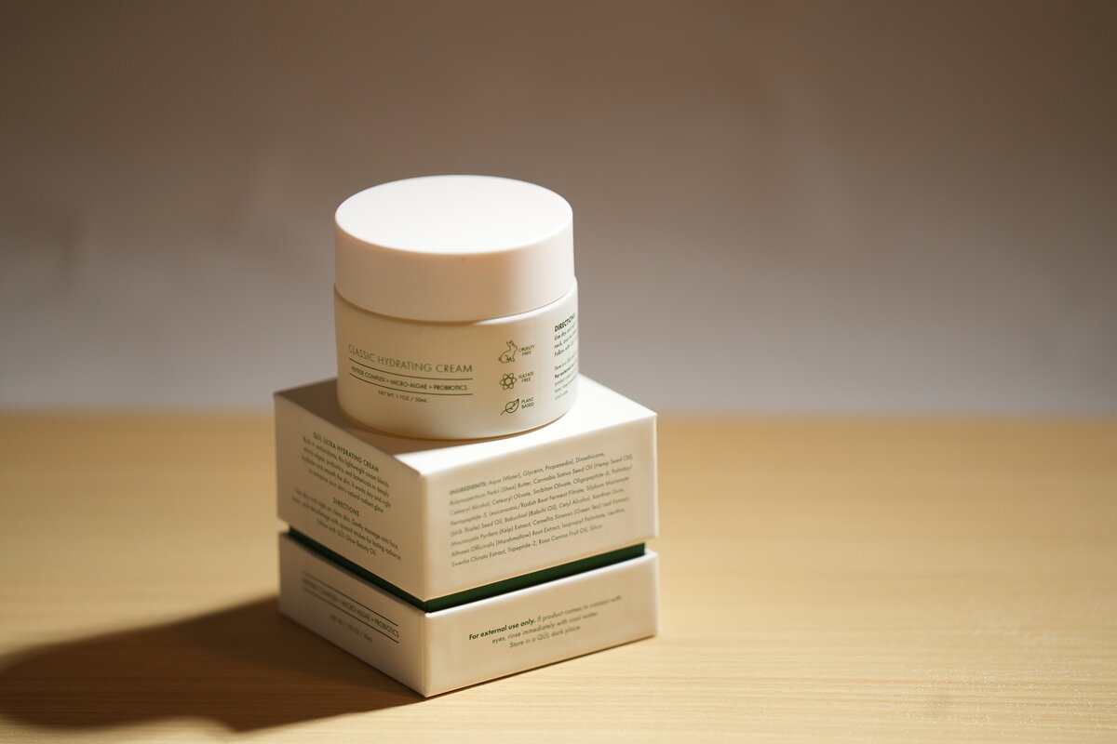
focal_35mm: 170
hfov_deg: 12.1
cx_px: 558
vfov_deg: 8.1
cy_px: 372
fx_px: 5274
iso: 640
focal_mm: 170
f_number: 2.8
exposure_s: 1/1600
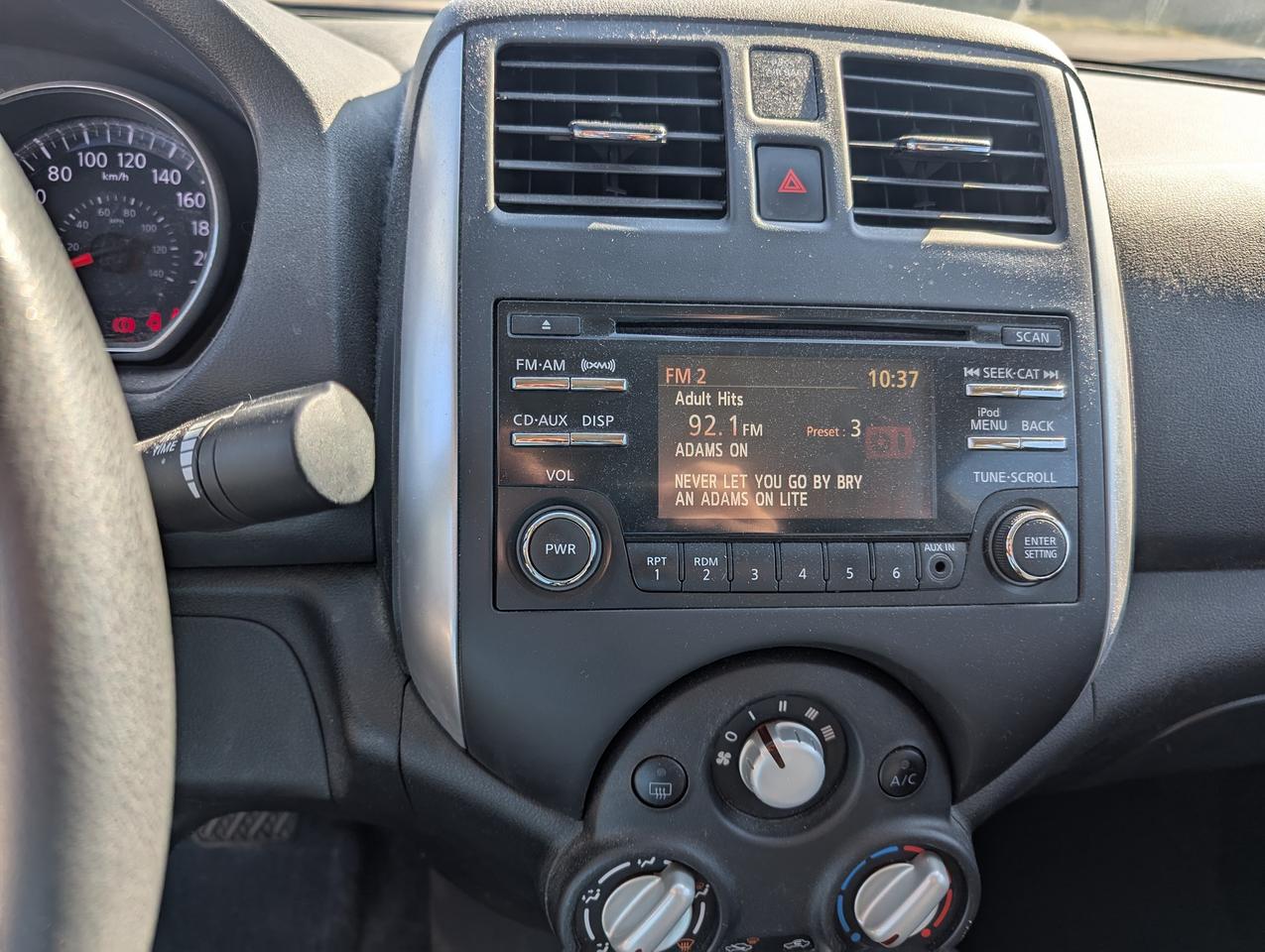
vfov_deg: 56.9
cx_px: 632
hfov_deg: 71.5
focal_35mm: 24
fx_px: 878
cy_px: 476
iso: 18
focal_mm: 6.9
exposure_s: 1/316
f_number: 1.68
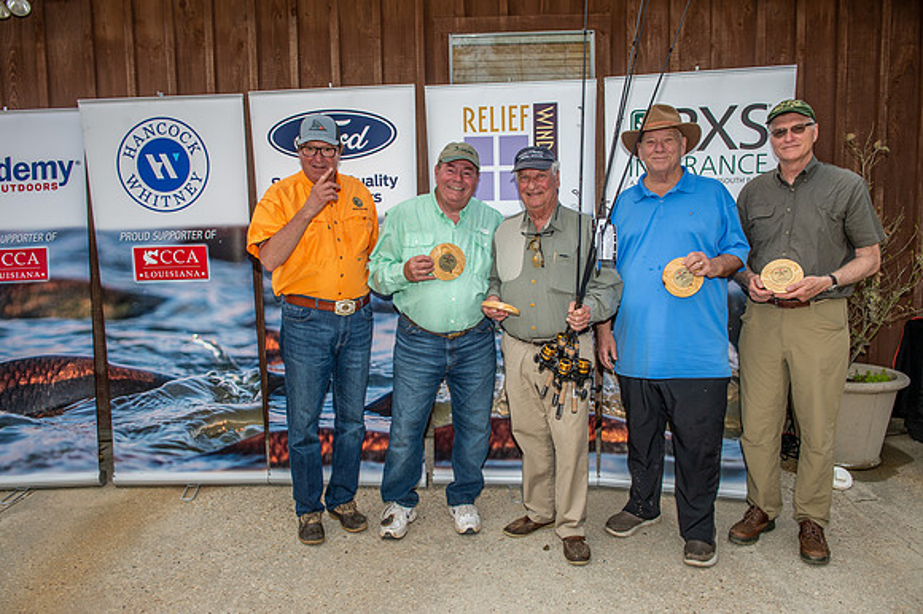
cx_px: 462
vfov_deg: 47.9
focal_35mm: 27
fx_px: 692
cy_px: 307
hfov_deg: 67.4
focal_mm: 27
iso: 160
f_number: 6.3
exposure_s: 1/200
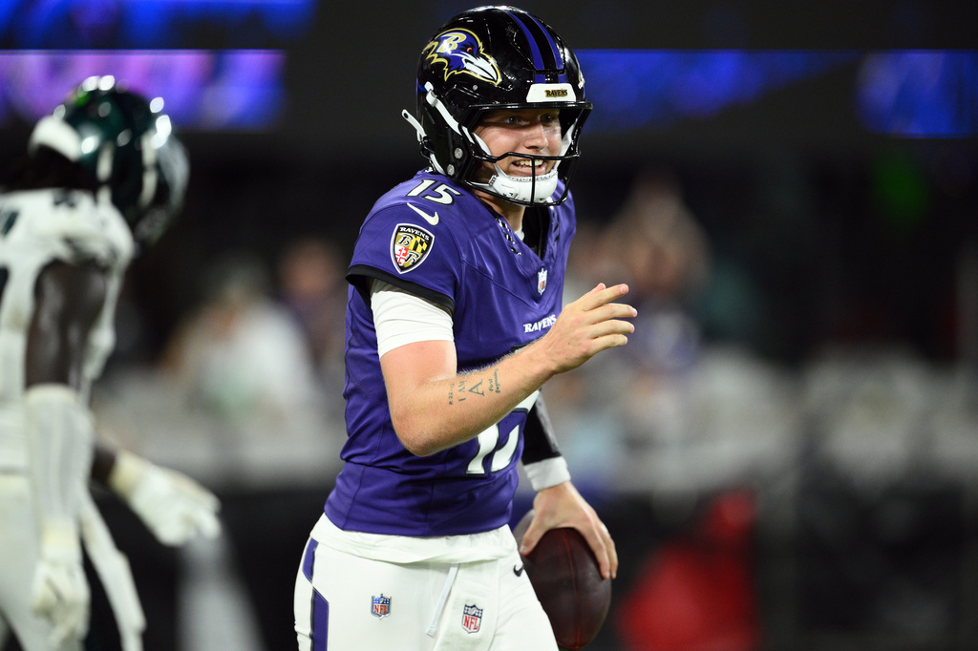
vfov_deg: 3.4
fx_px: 10863
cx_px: 489
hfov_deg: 5.2
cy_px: 326
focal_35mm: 400
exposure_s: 1/2000
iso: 3200
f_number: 2.8
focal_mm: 400
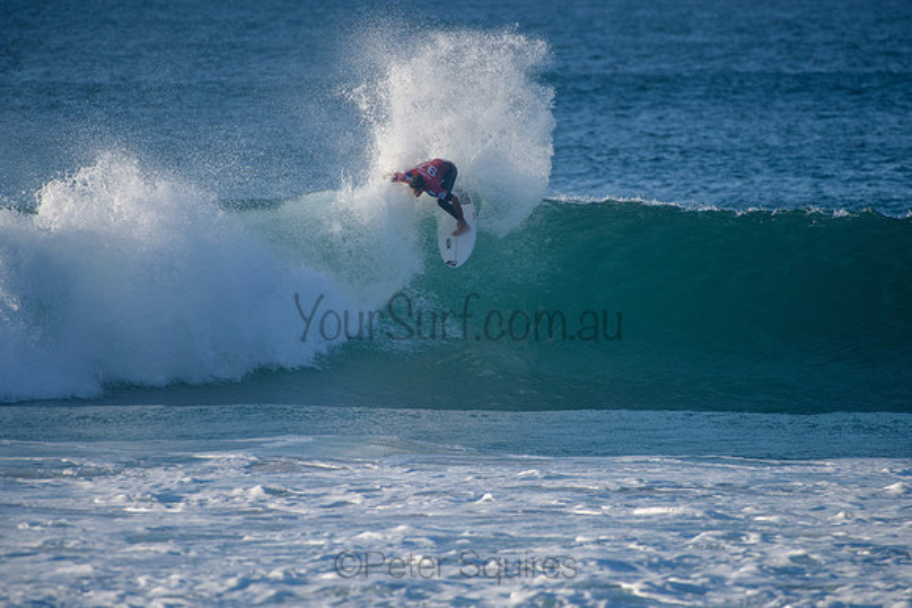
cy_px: 290
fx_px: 13674
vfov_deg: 2.5
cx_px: 457
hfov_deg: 3.8
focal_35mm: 540
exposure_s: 1/2000
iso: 360
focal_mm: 500
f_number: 5.6
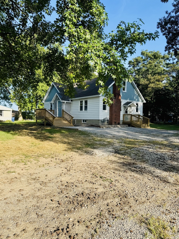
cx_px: 90
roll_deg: -1.8
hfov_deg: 56.8
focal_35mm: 24
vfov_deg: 71.6
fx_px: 165
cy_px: 120
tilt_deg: -0.5
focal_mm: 6.76
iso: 80
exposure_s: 1/1597
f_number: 1.78
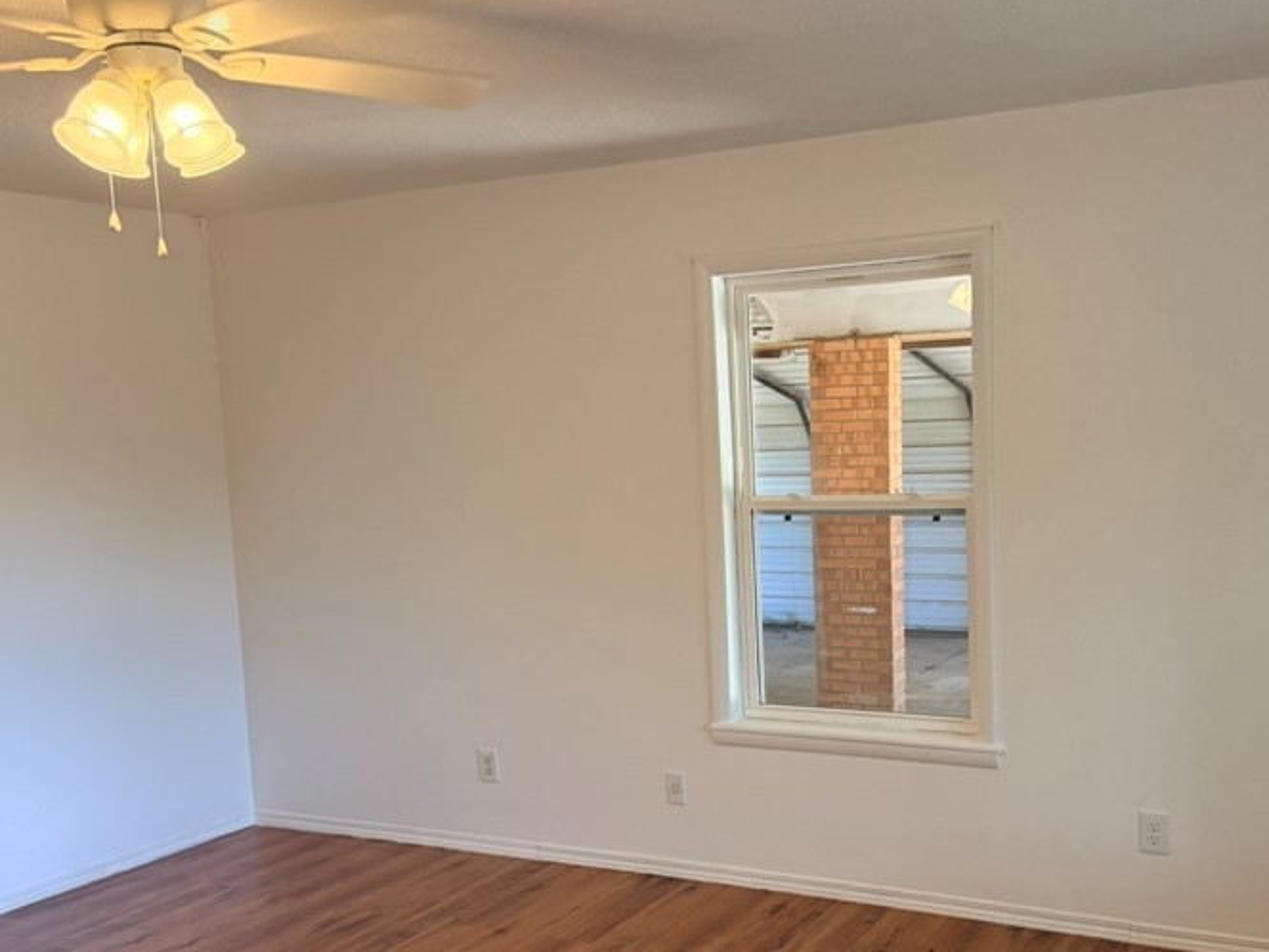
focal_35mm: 37
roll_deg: +2.4
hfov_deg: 49.8
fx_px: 1356
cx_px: 764
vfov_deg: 38.5
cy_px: 570
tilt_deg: -7.1
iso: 160
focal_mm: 6.76
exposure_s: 1/164
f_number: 1.78
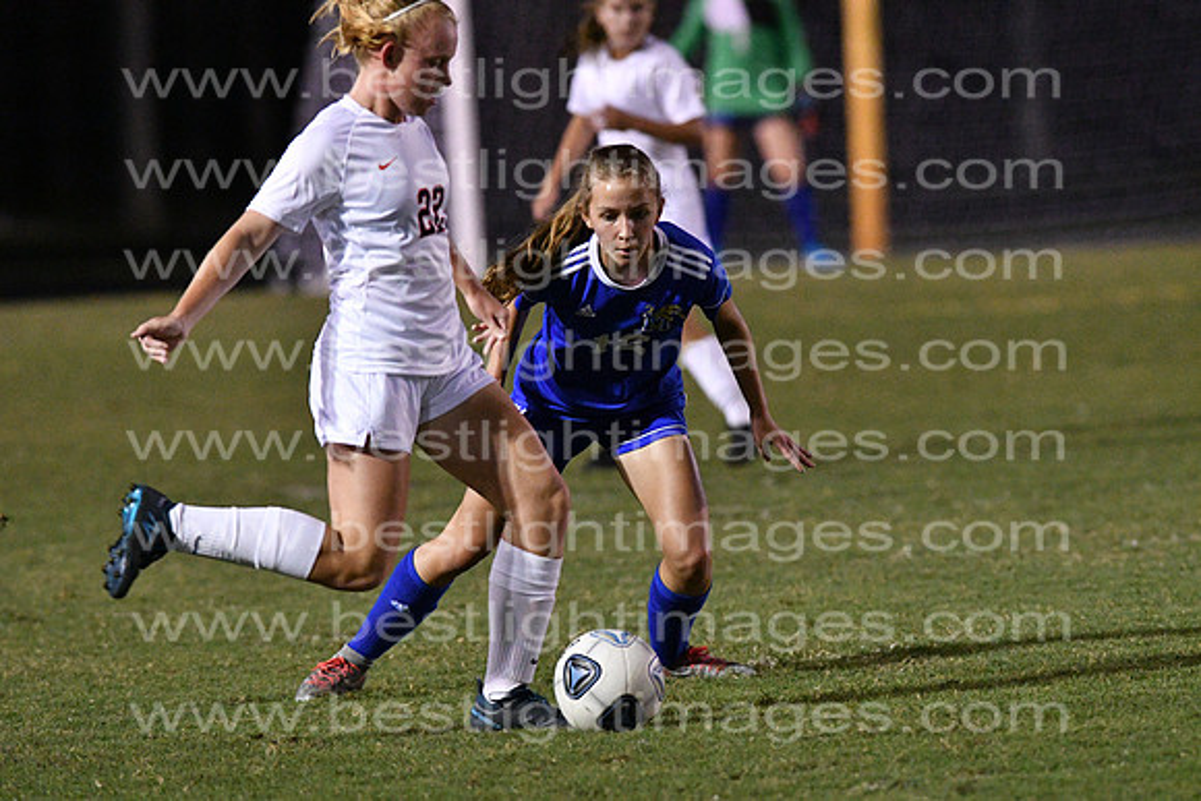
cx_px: 600
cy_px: 400
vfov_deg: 3.1
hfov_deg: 4.6
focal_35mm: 450
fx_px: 15015
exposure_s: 1/640
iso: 10000
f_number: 3.5
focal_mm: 300
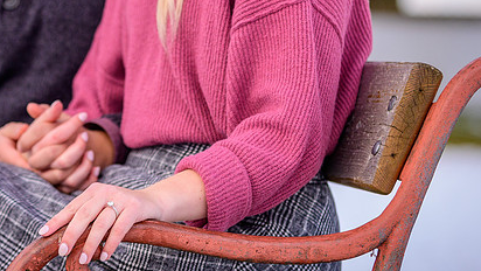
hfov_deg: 11.4
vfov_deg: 6.4
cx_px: 148
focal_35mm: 189
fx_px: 2411
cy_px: 12
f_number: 2.8
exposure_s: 1/500
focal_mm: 98
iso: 500
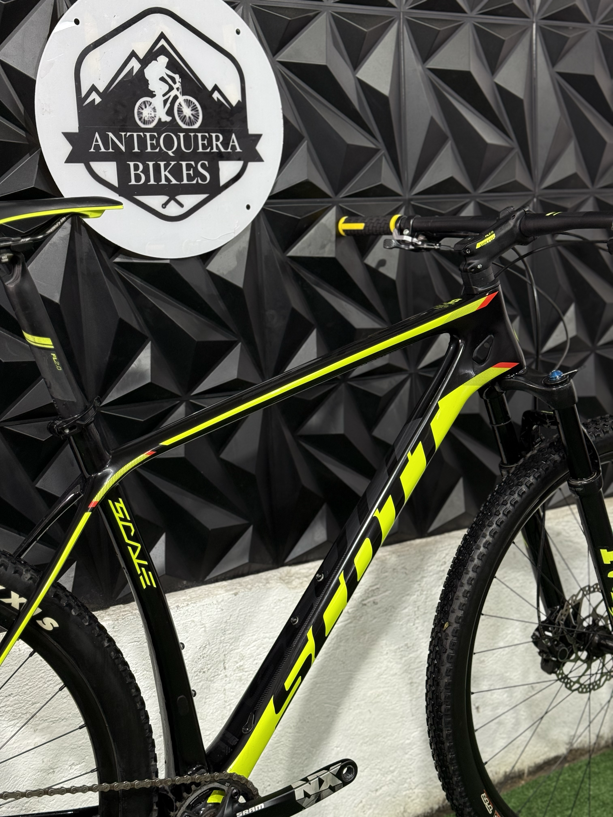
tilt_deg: -8.0
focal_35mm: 48
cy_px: 408
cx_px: 306
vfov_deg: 39.7
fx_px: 1133
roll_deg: +1.7
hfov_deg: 30.3
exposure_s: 1/60
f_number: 1.78
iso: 125
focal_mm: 6.76
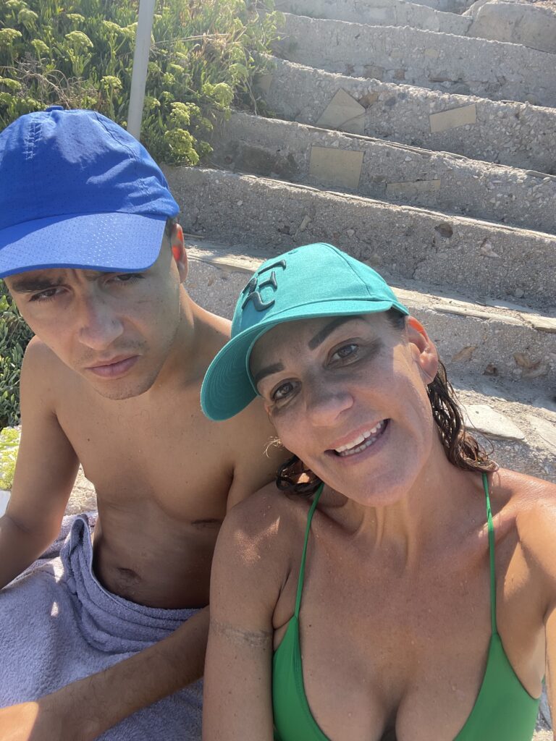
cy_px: 370
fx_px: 493
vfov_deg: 73.9
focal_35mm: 23
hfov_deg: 58.9
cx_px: 278
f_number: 2.2
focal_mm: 2.71
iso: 25
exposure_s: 1/292
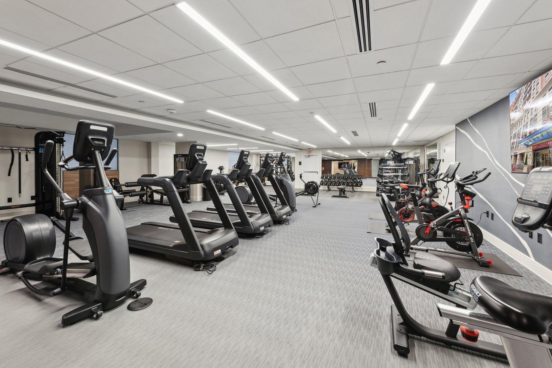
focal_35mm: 15
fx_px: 230
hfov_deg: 100.4
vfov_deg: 77.2
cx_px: 275
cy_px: 172
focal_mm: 14
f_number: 7.1
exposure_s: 1/6
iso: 320
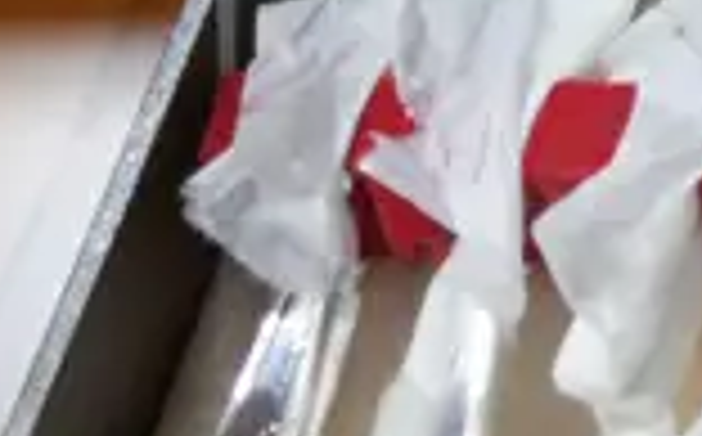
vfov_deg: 6.6
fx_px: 3725
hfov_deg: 10.1
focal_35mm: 195
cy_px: -337
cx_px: 1350
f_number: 3.5
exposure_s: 1/60
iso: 250
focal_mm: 14
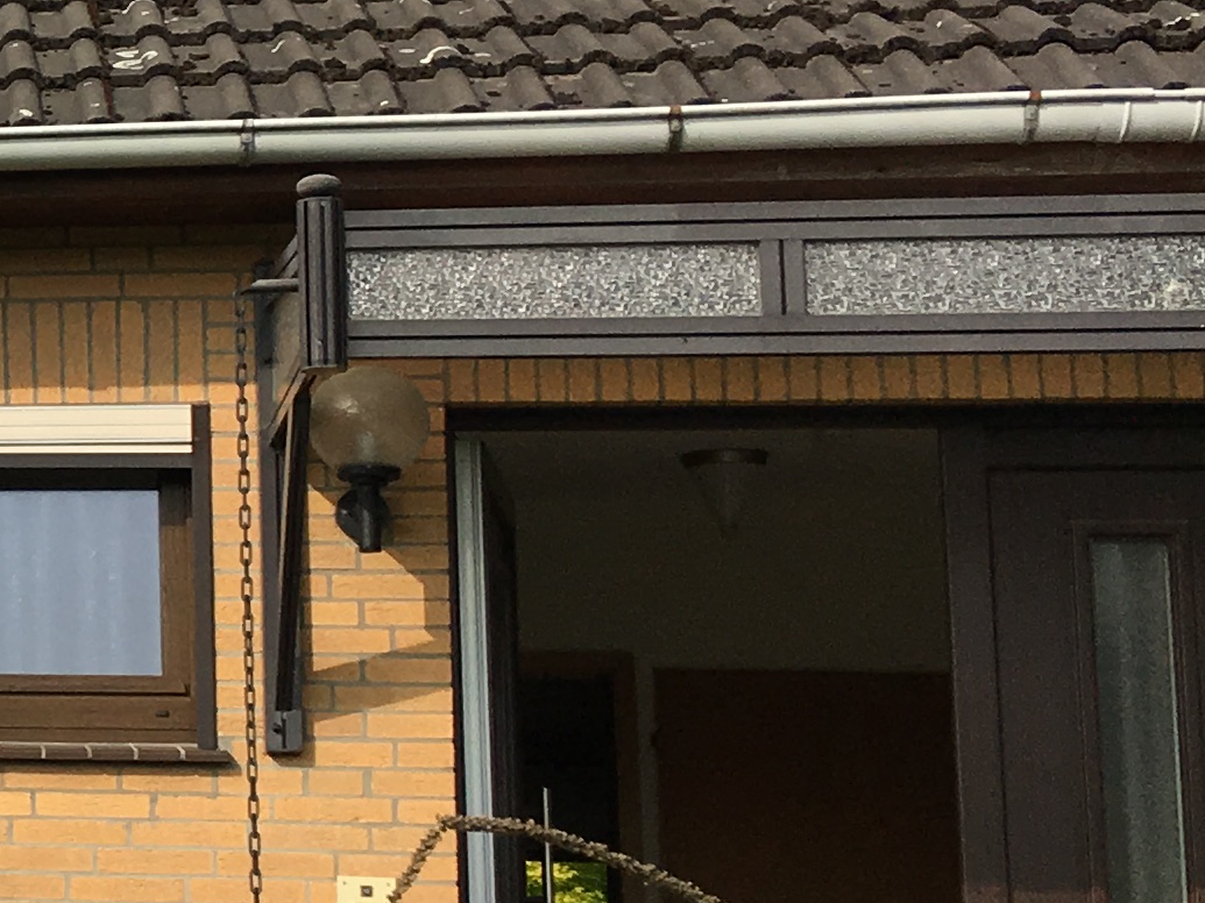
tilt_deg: +10.4
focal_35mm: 113
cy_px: 432
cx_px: -1118
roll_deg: -2.4
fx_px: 3933
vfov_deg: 13.1
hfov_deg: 14.7
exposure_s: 1/1261
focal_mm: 4.15
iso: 25
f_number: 2.2
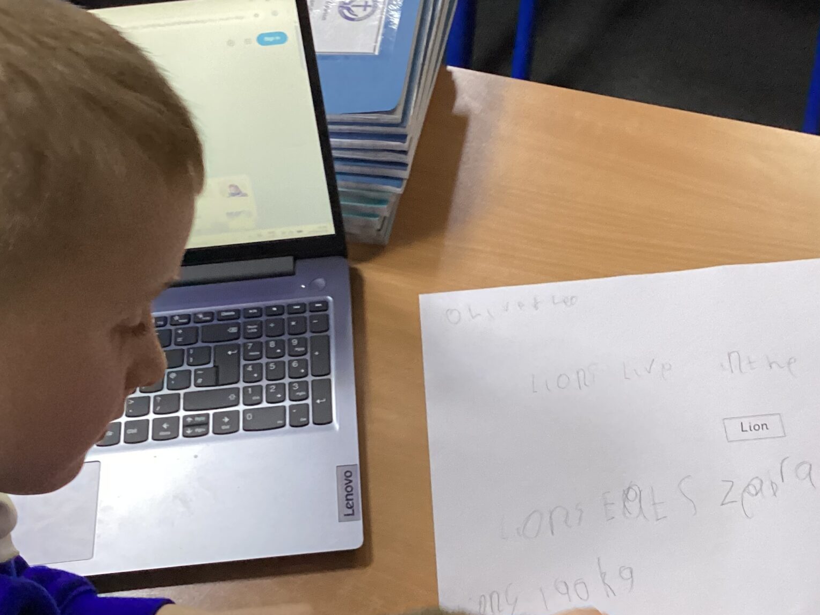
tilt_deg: -56.5
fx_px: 1232
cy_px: 386
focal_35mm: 52
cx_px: 421
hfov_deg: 36.8
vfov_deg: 27.9
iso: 250
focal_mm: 3.3
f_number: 2.4
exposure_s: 1/60
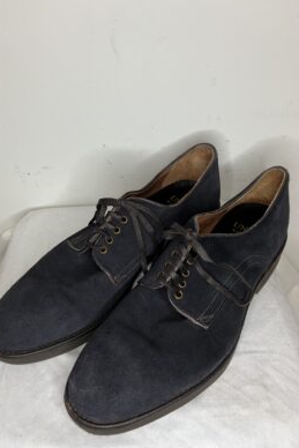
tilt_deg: -43.5
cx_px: 140
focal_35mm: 30
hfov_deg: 43.6
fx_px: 373
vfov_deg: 61.9
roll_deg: +0.5
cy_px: 226
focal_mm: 3.99
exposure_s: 1/50
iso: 50
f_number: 1.8
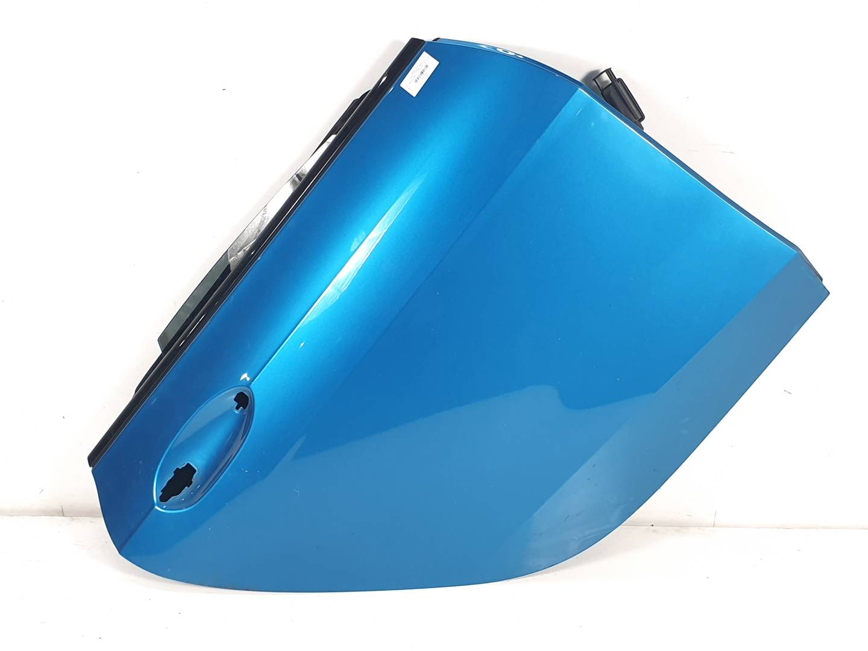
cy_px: 326
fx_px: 652
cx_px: 434
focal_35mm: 26
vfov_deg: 53.1
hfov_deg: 67.3
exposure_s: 1/50
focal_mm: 4.3
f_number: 2.4
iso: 64
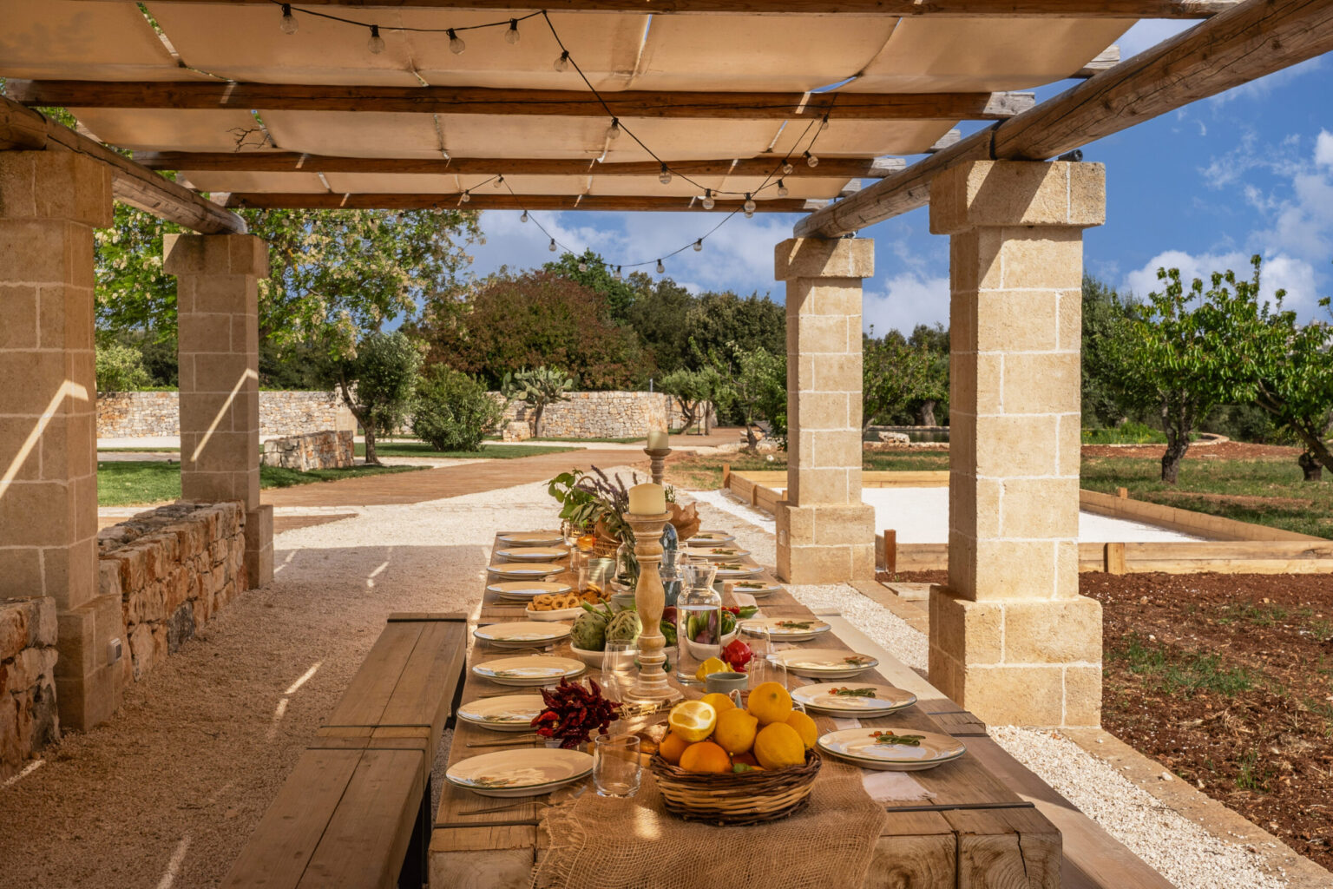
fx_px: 1555
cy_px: 444
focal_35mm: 42
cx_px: 666
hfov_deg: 46.4
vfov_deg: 31.9
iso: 100
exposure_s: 1/400
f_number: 11
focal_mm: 28
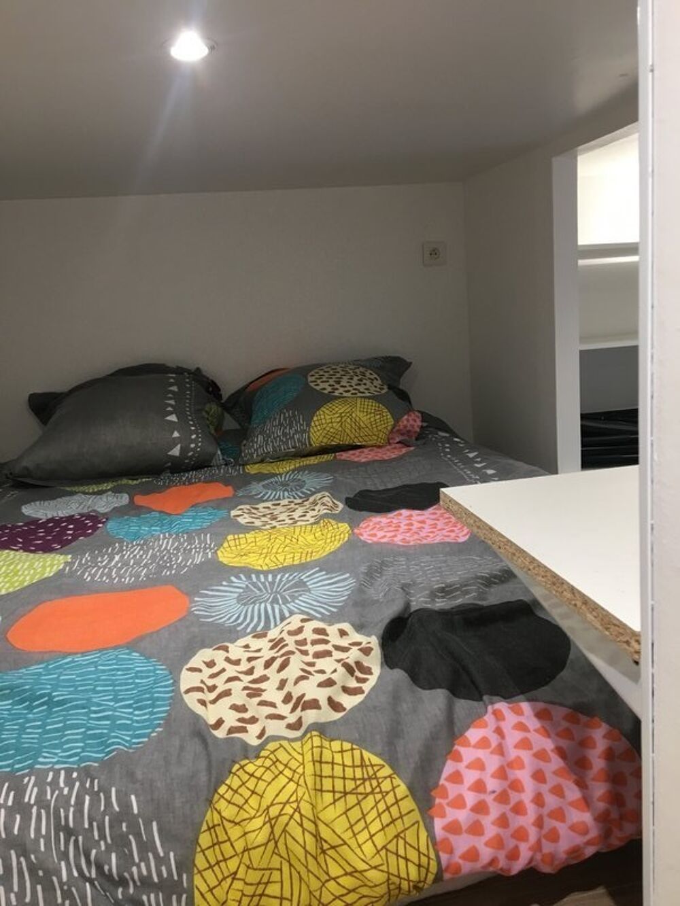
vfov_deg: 61.7
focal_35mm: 29
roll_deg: +3.9
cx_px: 340
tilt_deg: -10.3
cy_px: 453
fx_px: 759
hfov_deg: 48.2
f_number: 2.2
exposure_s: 1/33
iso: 50
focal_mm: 4.15
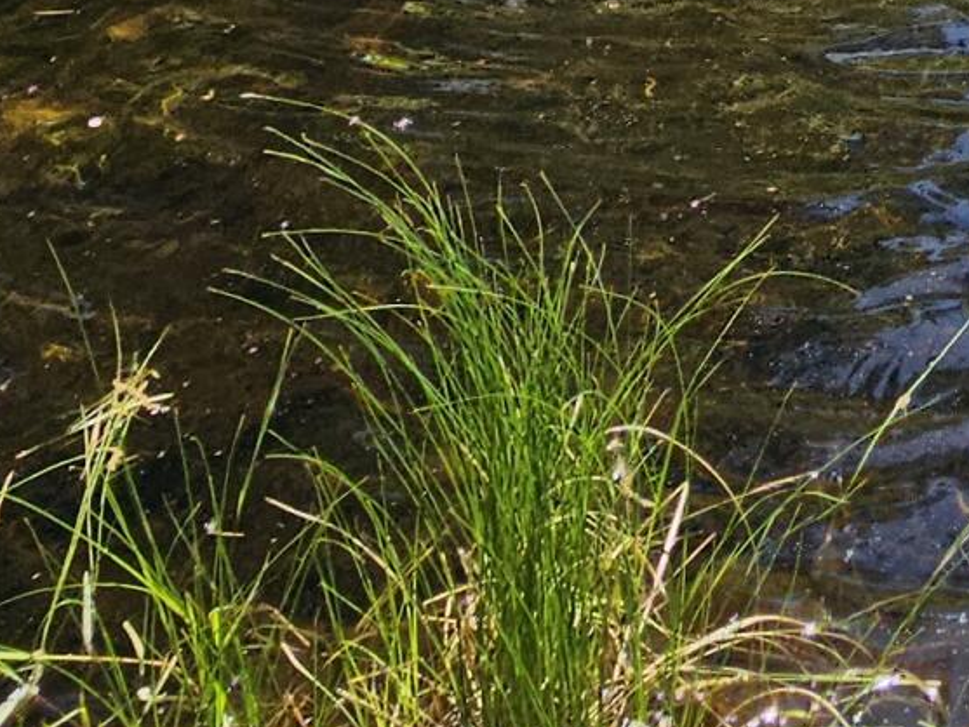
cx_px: 1567
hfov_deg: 21.7
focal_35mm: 70
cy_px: -770
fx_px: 1960
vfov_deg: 15.9
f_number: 2.2
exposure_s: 1/1468
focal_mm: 2.2
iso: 50
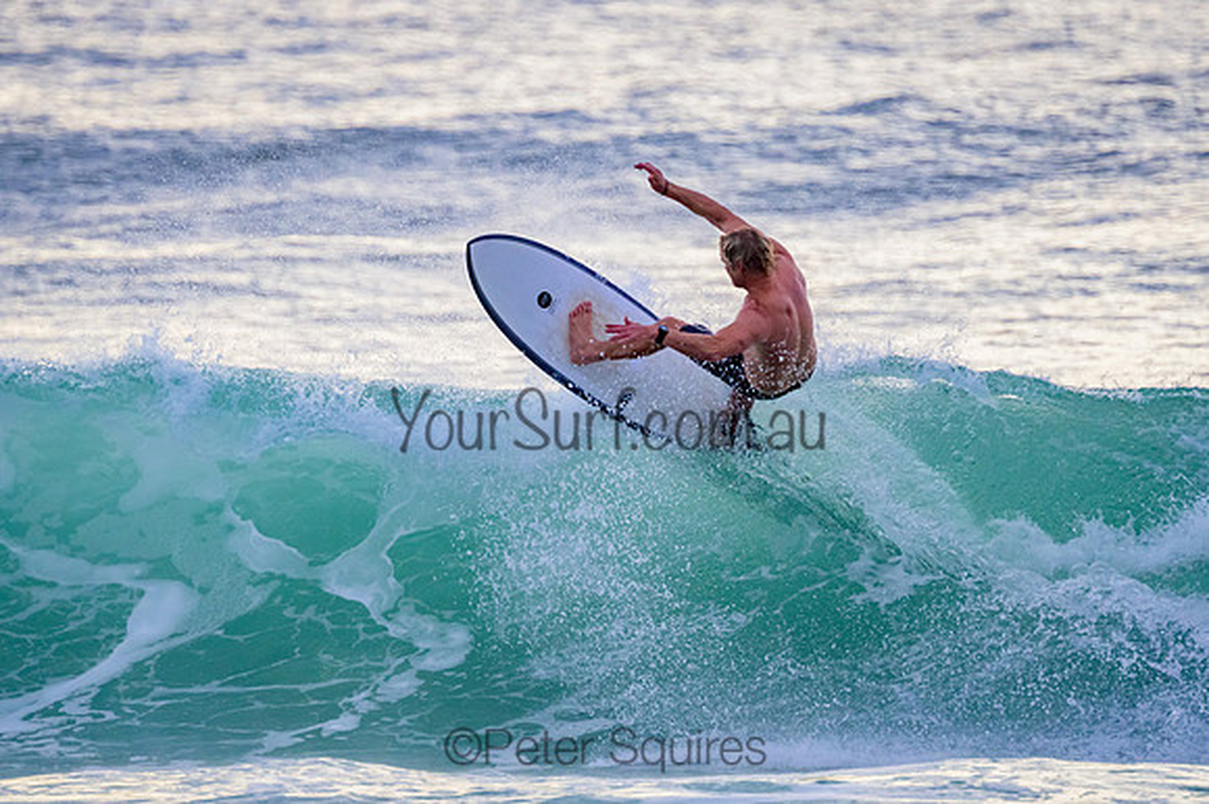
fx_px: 20138
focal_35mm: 600
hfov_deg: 3.4
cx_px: 604
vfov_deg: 2.3
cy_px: 402
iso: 800
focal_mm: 400
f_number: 5.6
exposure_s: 1/2500
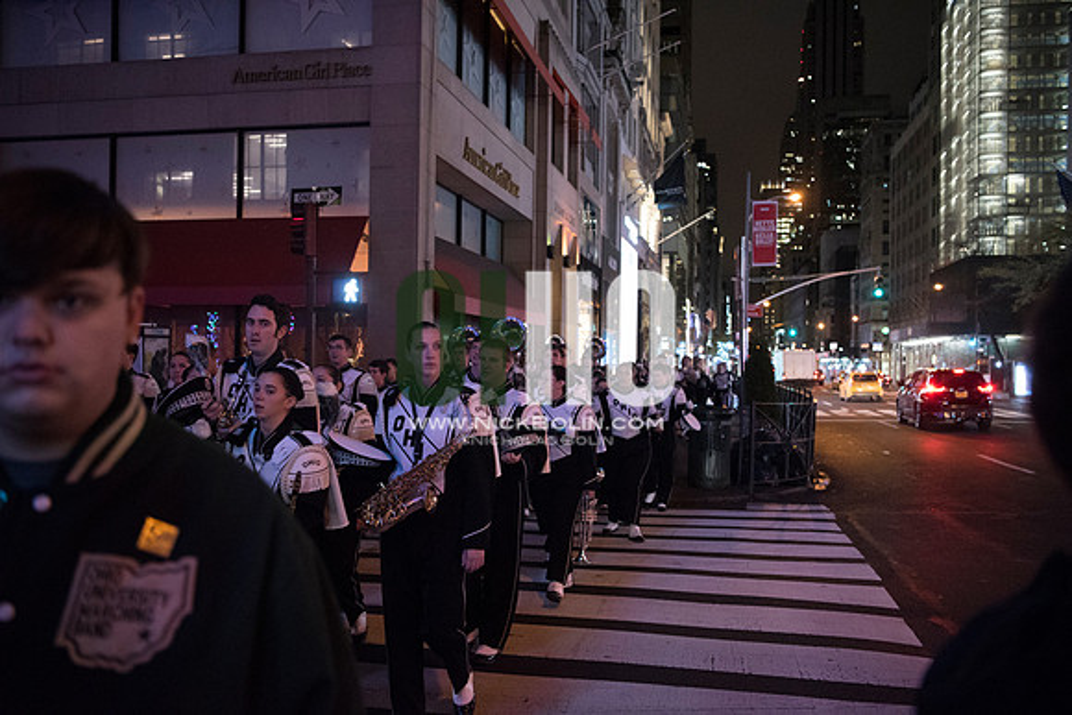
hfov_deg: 58.7
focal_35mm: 32
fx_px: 953
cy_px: 358
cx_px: 536
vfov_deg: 41.1
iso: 8000
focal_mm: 32
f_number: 2.8
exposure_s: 1/160
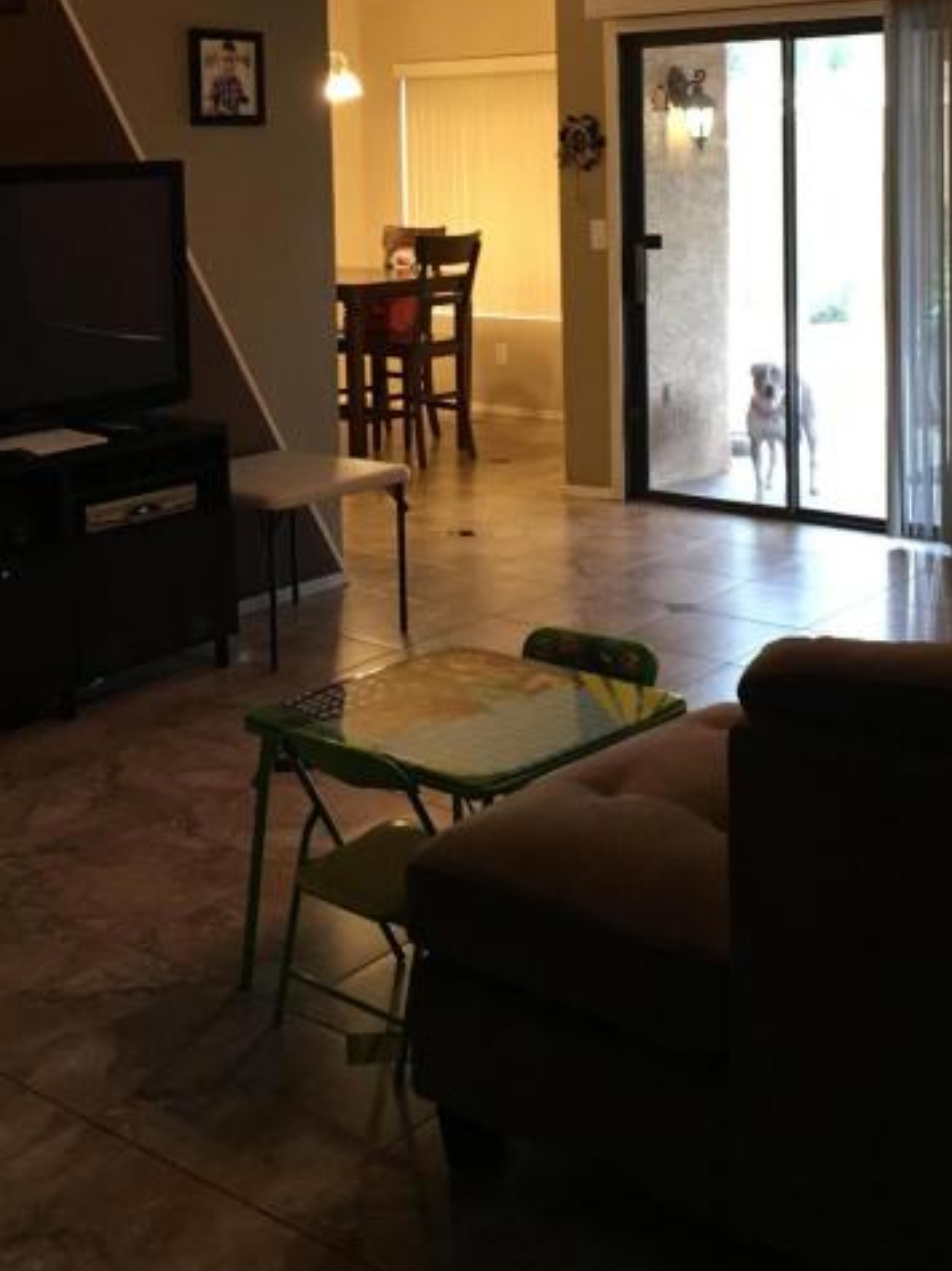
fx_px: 1725
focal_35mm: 47
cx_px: 493
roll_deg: +1.7
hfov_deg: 30.9
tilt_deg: -2.3
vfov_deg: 39.1
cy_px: 279
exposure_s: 1/24
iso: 200
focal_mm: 4.15
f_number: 2.2
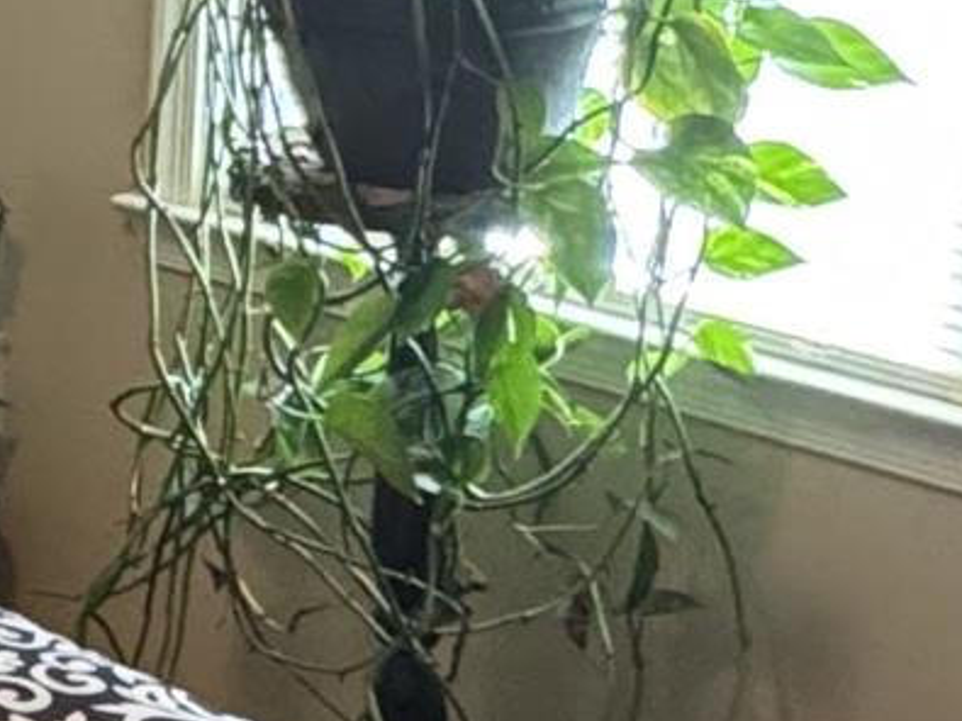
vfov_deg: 13.2
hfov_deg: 15.3
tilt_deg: -8.5
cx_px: -826
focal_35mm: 109
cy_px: -146
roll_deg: -0.2
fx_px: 3028
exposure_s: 1/60
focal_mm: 2.22
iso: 500
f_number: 2.2
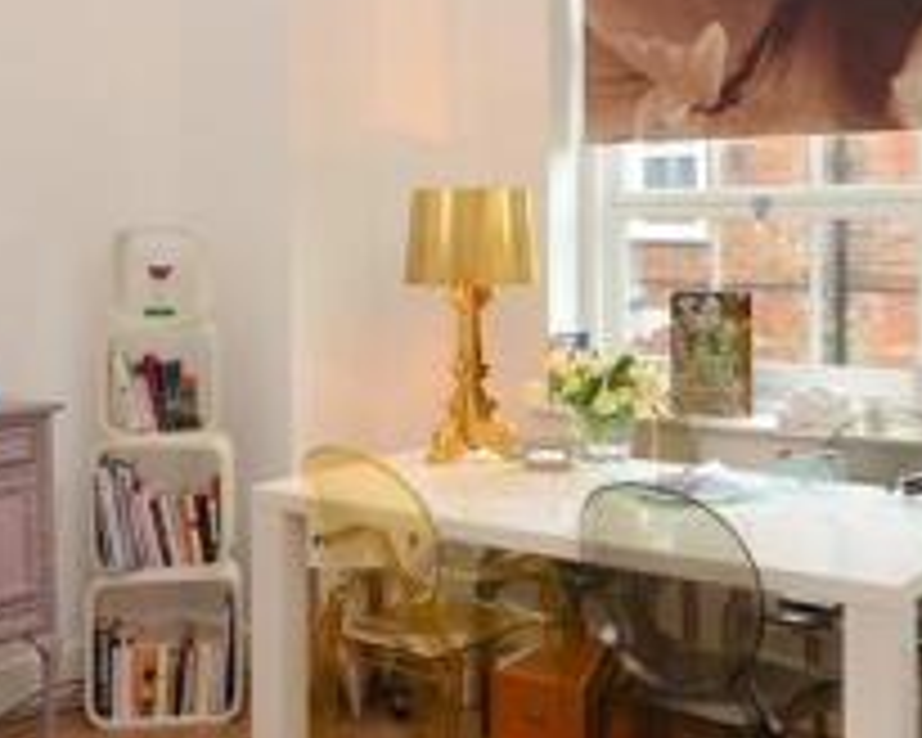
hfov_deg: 37.7
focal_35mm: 50
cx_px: 432
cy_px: 212
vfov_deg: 30.2
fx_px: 1351
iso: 640
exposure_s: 1/25
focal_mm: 11
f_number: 10
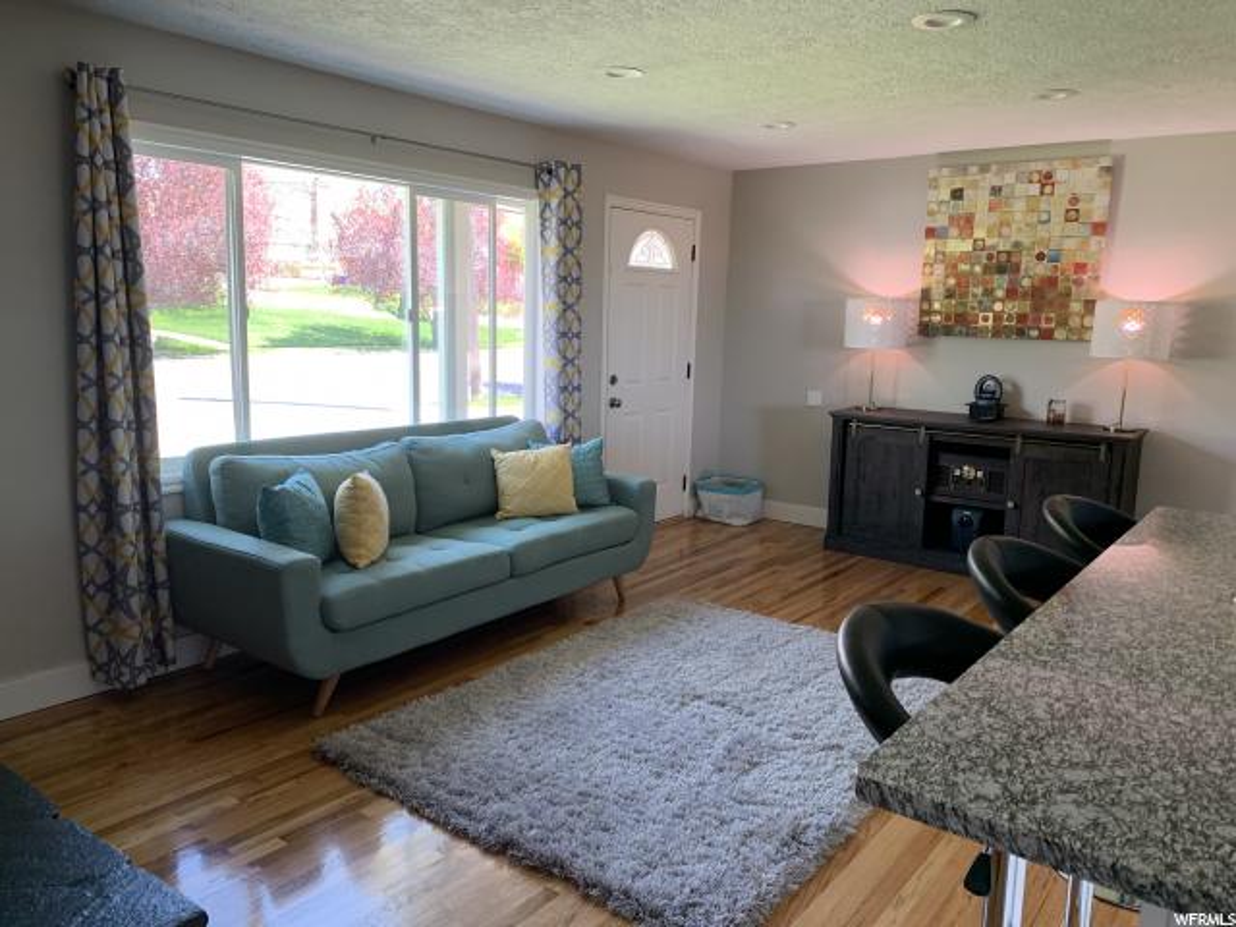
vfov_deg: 53.1
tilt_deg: -11.6
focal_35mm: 26
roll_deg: -2.1
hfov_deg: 67.3
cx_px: 618
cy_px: 464
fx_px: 928
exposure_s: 1/100
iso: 80
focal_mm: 4.25
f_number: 1.8
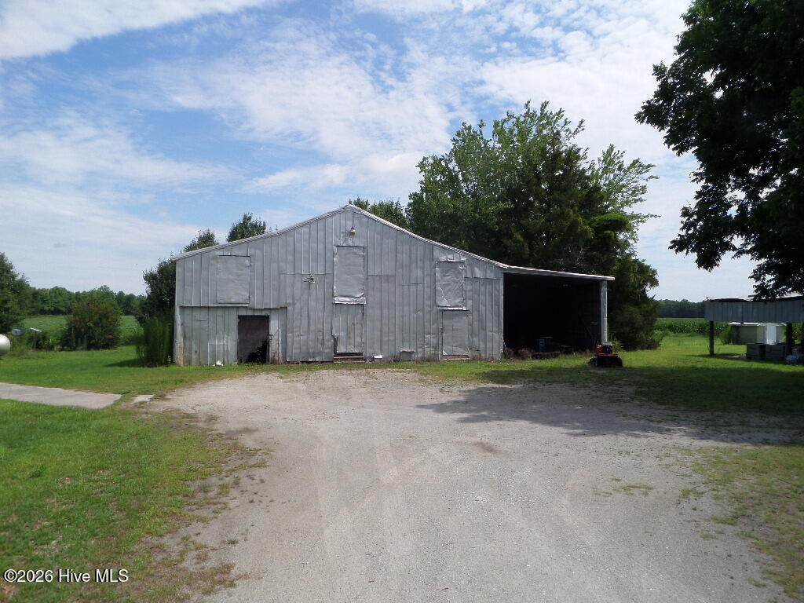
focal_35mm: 24
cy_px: 302
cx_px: 402
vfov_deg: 56.8
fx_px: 557
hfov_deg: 71.6
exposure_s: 1/1000
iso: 100
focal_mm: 4
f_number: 4.2
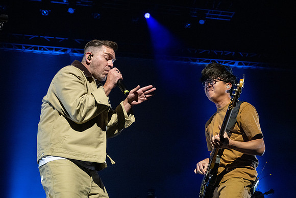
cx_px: 152
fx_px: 401
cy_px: 94
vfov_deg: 27.6
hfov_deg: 40.5
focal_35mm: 49
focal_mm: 46
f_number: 4
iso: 5000
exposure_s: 1/320
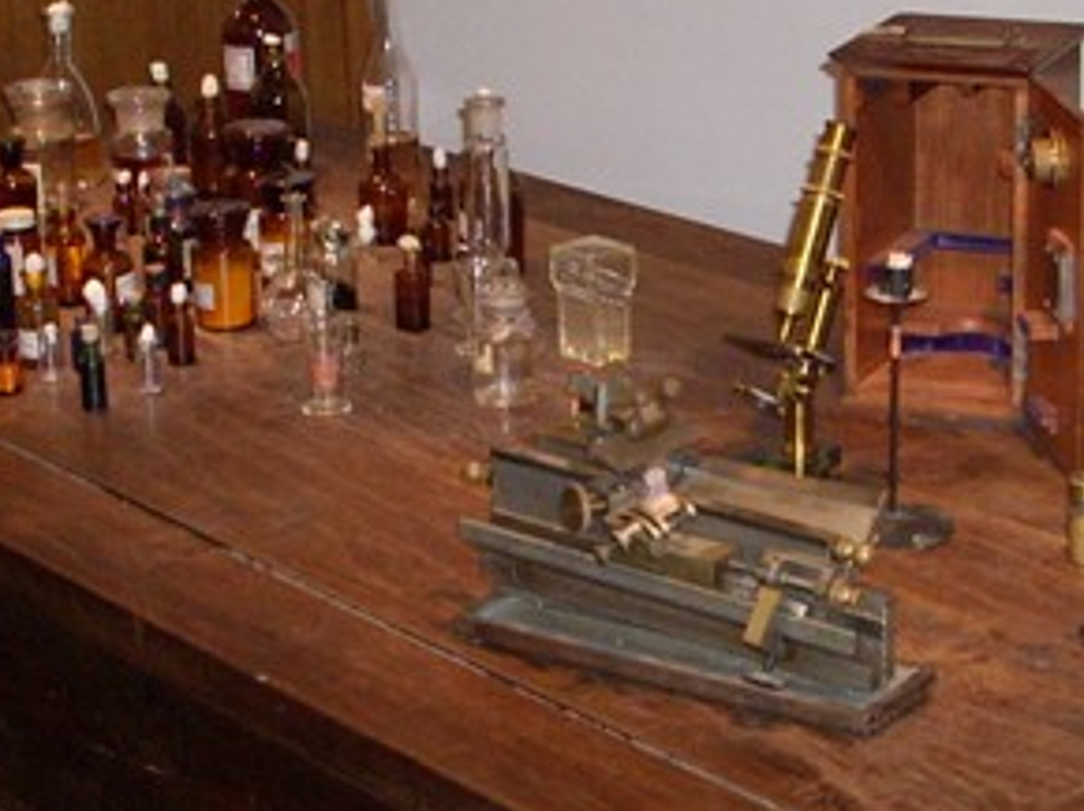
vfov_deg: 15.1
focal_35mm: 98
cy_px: 437
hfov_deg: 20.0
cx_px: 609
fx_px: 3066
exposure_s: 1/60
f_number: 2.8
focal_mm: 6.2
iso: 200
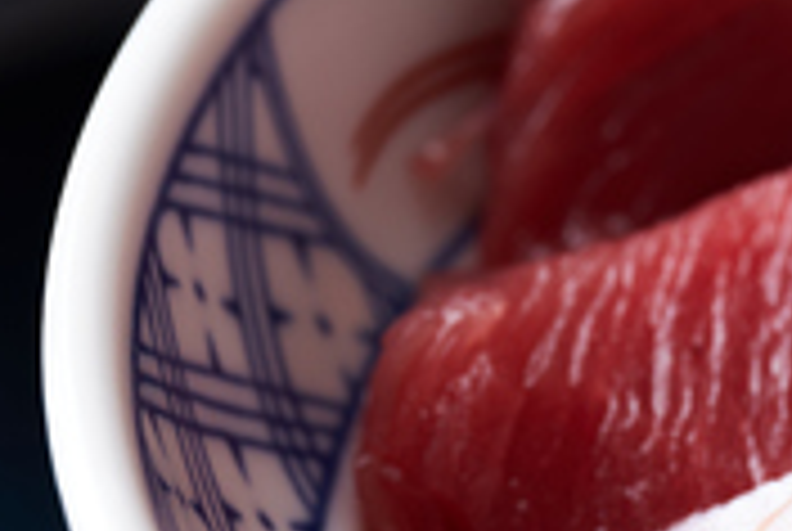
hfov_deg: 5.4
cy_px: 457
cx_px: 1120
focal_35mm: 381
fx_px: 8396
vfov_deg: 3.6
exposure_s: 1/100
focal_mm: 105
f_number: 5.6
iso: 100
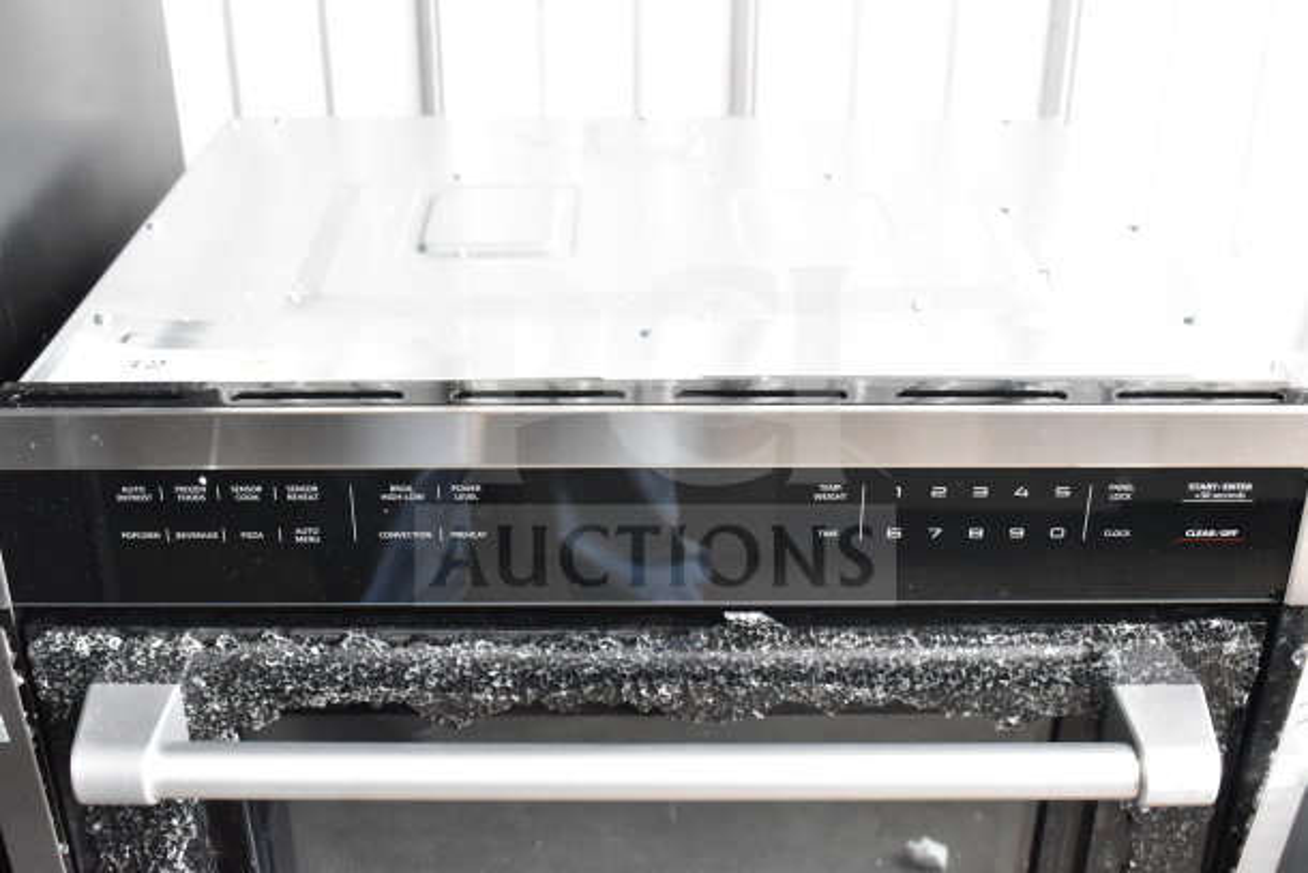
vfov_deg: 30.9
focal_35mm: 44
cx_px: 654
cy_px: 436
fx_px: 1581
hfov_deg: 45.0
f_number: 8
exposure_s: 1/250
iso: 6400
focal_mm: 29
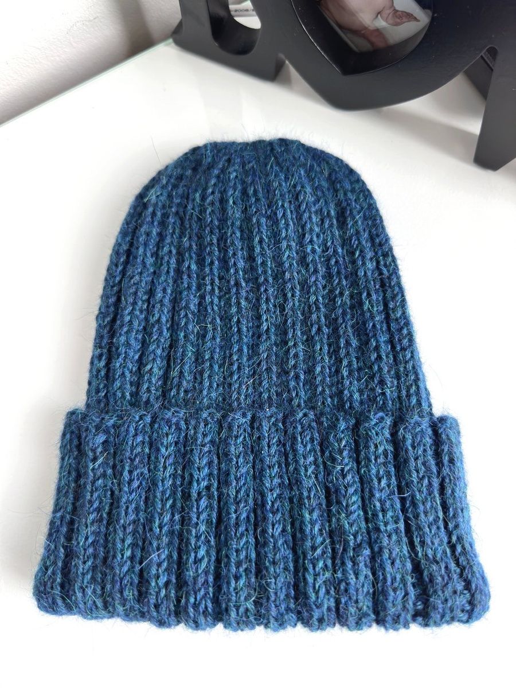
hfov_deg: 56.8
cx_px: 258
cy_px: 344
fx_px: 477
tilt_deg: -76.9
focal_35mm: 24
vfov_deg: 71.6
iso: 200
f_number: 1.78
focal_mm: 6.86
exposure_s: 1/60
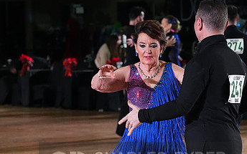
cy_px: 166
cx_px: 138
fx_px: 1494
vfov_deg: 5.9
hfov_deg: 9.4
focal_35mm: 222
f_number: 6.3
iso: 8000
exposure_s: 1/400
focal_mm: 129
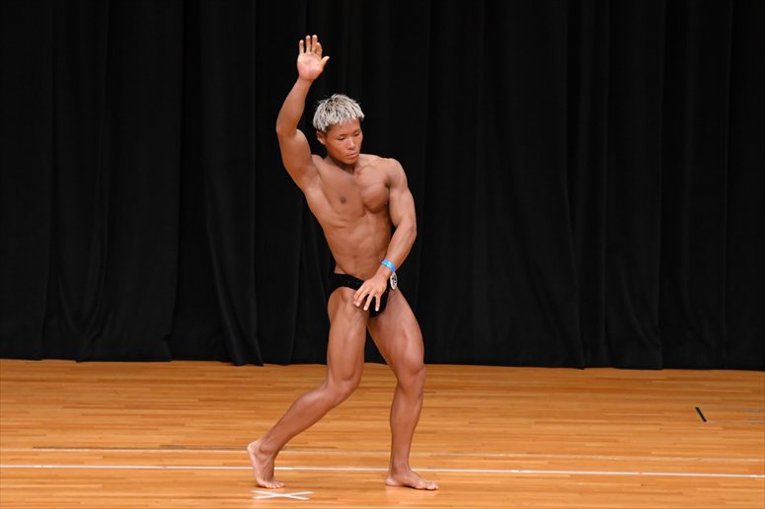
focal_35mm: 270
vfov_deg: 5.1
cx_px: 382
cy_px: 254
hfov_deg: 7.6
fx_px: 5735
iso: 3200
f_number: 5.6
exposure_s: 1/400
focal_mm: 180
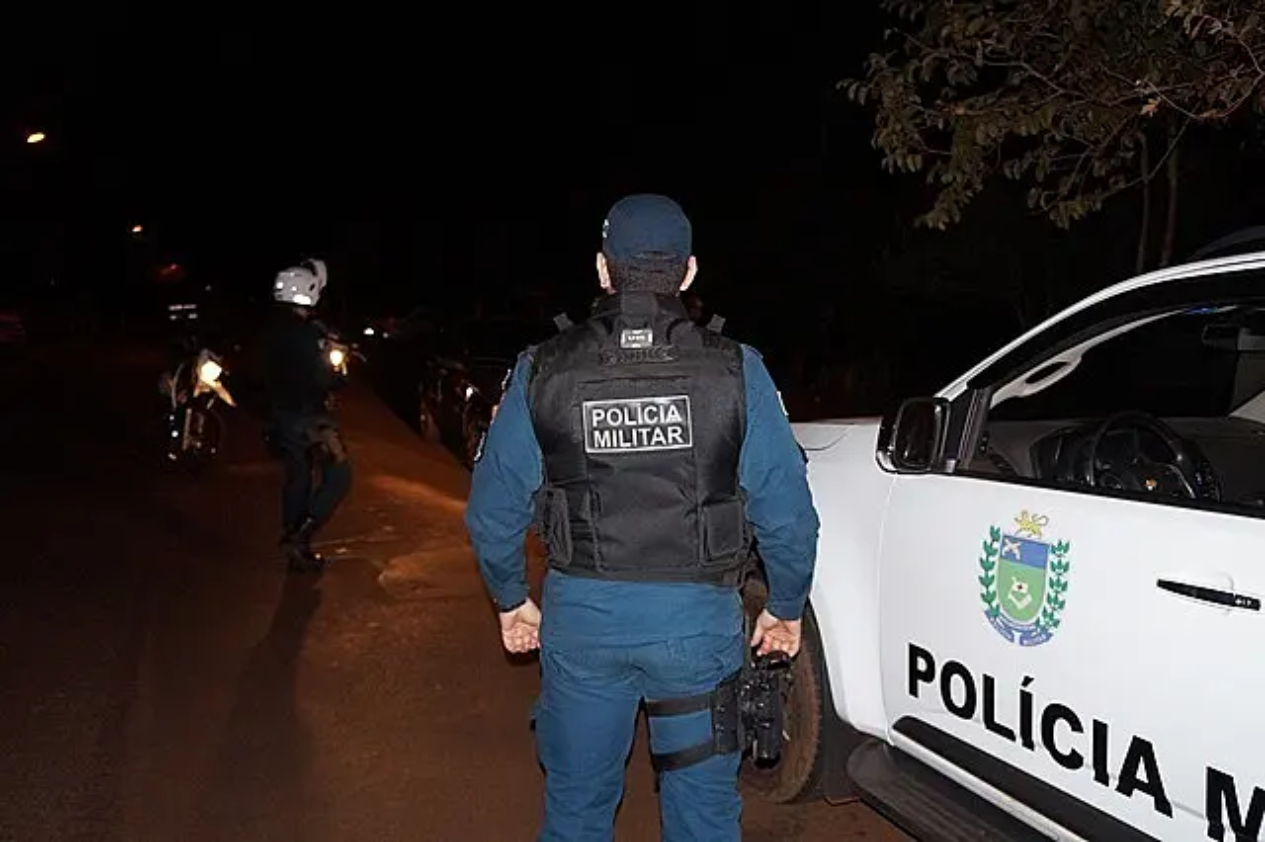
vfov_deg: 47.9
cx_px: 632
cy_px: 421
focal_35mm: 27
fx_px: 948
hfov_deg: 67.4
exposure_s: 1/60
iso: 1600
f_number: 3.5
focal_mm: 18
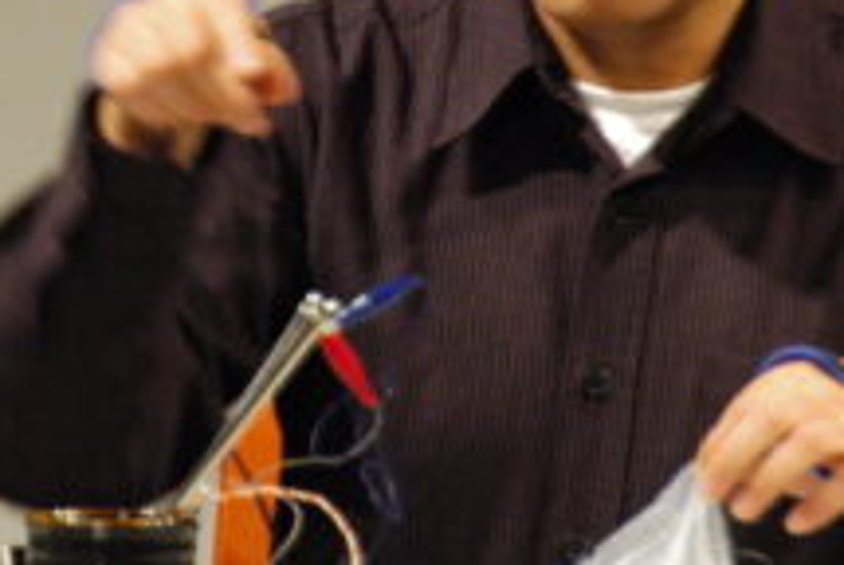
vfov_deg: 2.3
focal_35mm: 601
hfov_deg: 3.4
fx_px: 14109
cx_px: 237
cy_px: 45
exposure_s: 1/40
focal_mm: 150
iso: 1600
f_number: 5.6
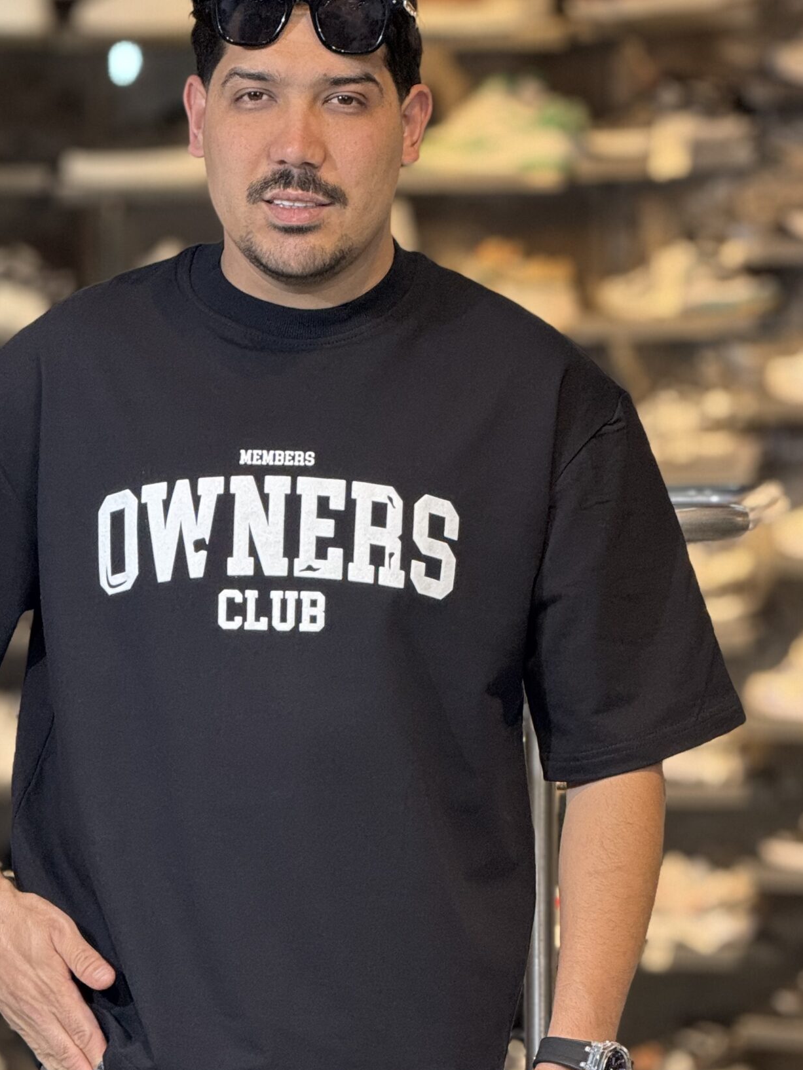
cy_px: 629
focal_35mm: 188
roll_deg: -1.2
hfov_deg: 7.9
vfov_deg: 10.5
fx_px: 5813
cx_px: 334
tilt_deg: -2.3
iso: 320
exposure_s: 1/100
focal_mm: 15.66
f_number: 2.8
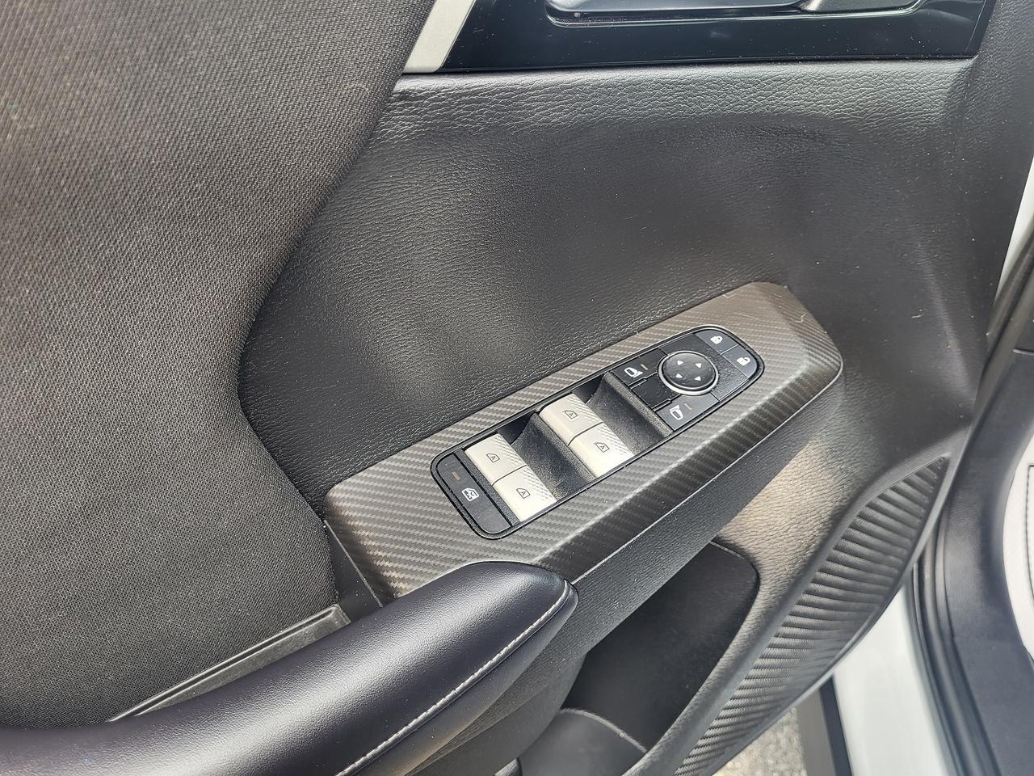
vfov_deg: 53.1
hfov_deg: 67.3
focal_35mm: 26
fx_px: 777
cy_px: 388
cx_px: 517
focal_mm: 5.4
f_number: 1.8
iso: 80
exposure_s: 1/120
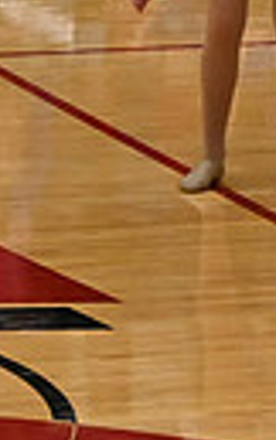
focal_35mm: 632
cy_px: -9
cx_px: 842
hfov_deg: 2.1
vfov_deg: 3.3
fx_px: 7581
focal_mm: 92
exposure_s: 1/400
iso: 5000
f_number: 4
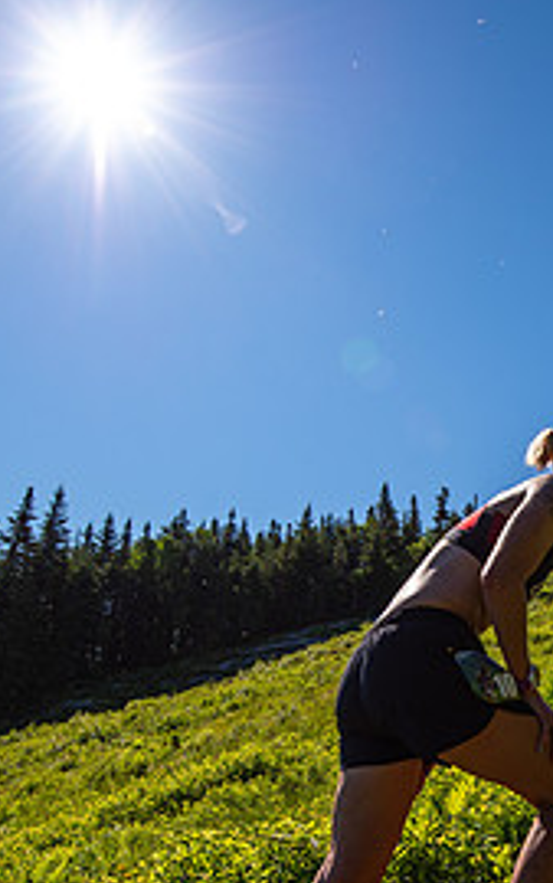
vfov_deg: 54.4
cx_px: 563
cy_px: 572
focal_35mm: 35
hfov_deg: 33.1
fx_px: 843
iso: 100
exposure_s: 1/1000
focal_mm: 16
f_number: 5
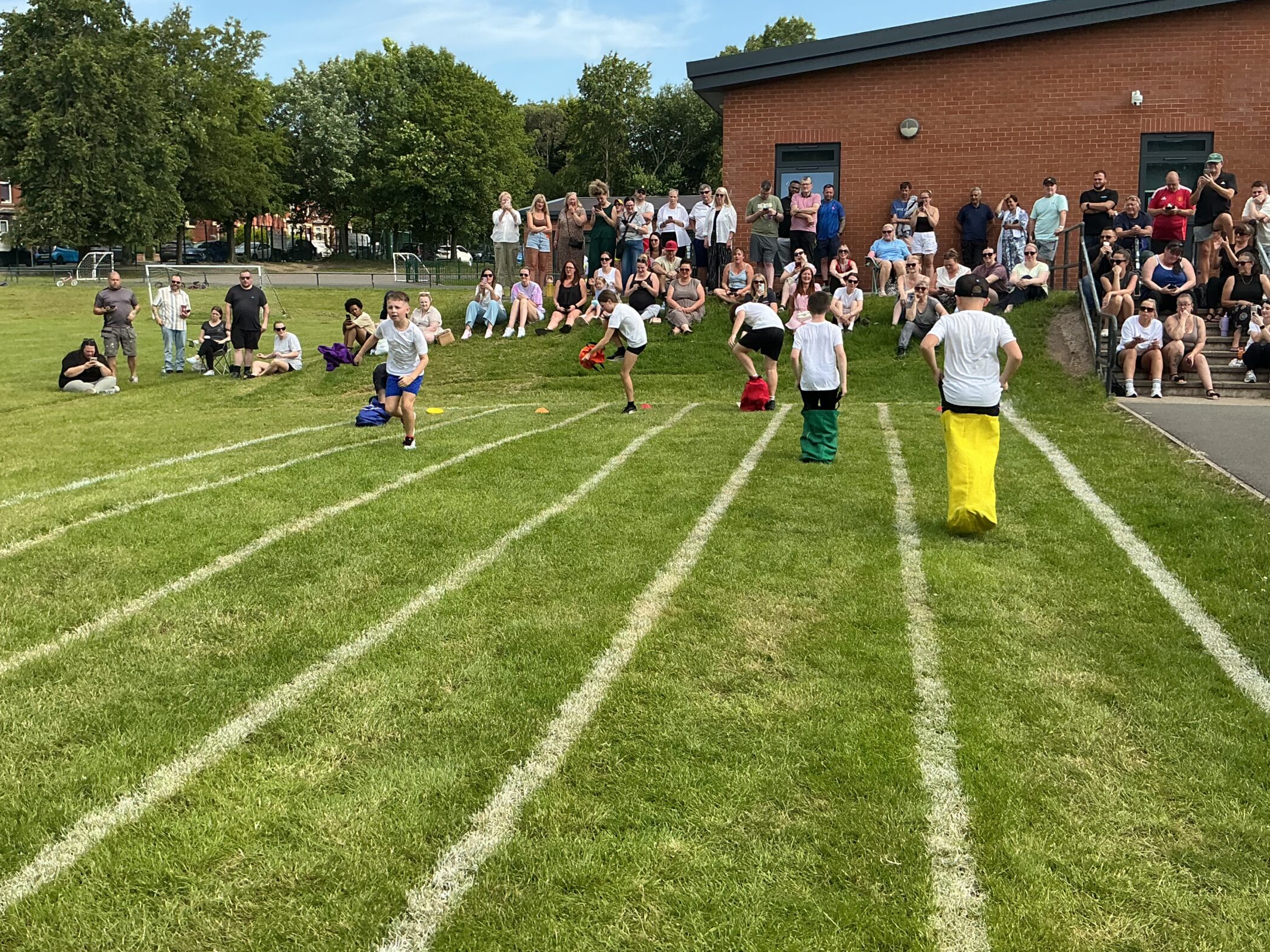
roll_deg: +3.1
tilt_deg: -4.6
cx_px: 626
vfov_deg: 40.7
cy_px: 446
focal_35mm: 35
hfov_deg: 52.6
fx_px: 1284
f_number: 1.8
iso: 25
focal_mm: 3
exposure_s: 1/1168
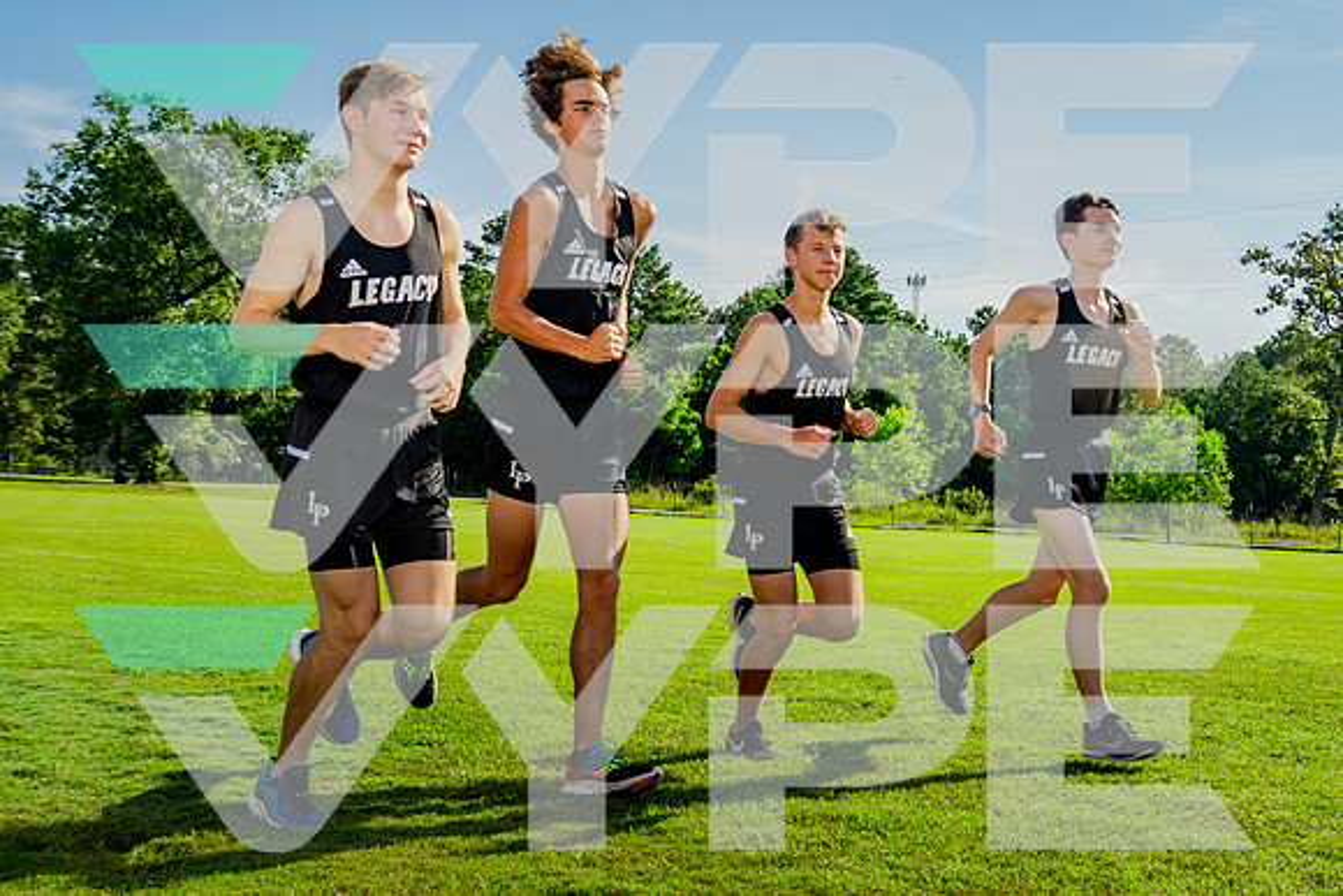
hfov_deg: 39.8
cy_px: 503
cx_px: 989
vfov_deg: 27.8
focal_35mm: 48
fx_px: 1806
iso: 200
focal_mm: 30
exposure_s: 1/500
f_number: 6.3
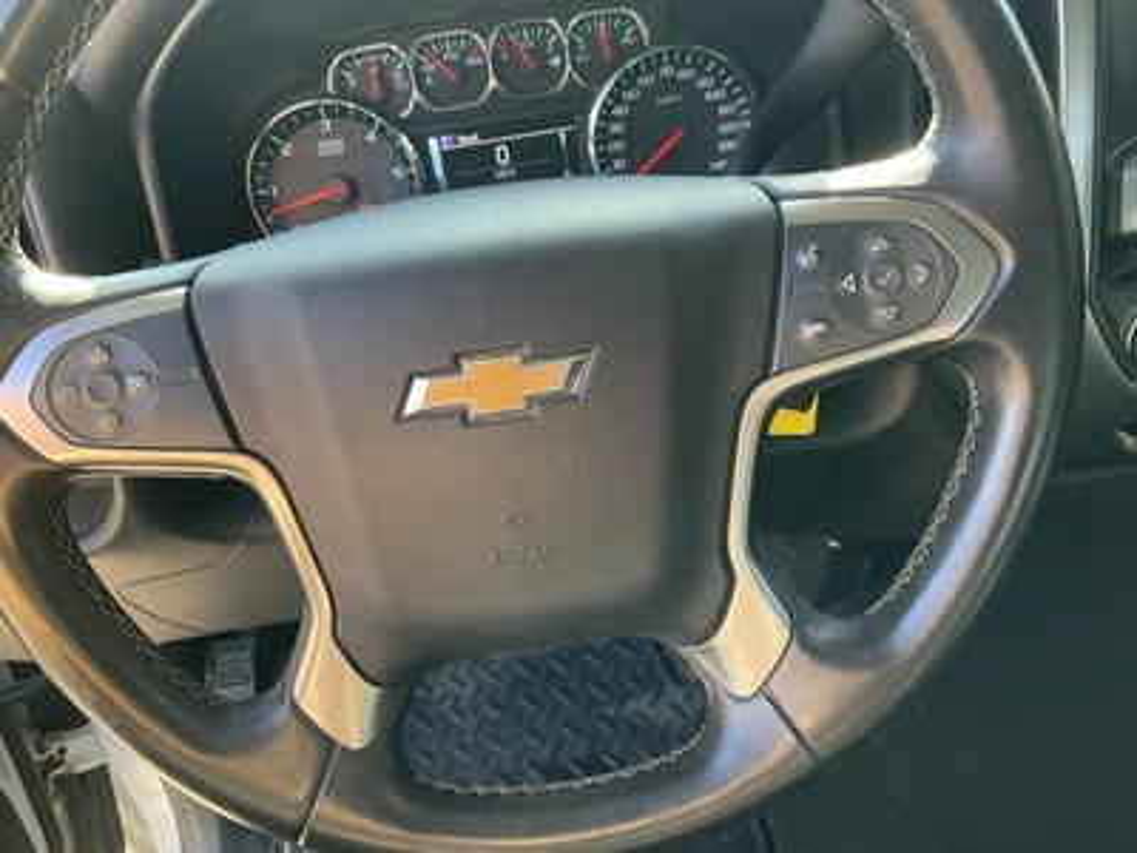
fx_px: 953
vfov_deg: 48.2
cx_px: 568
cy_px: 426
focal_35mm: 29
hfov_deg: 61.7
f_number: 1.8
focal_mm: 3
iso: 64
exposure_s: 1/116
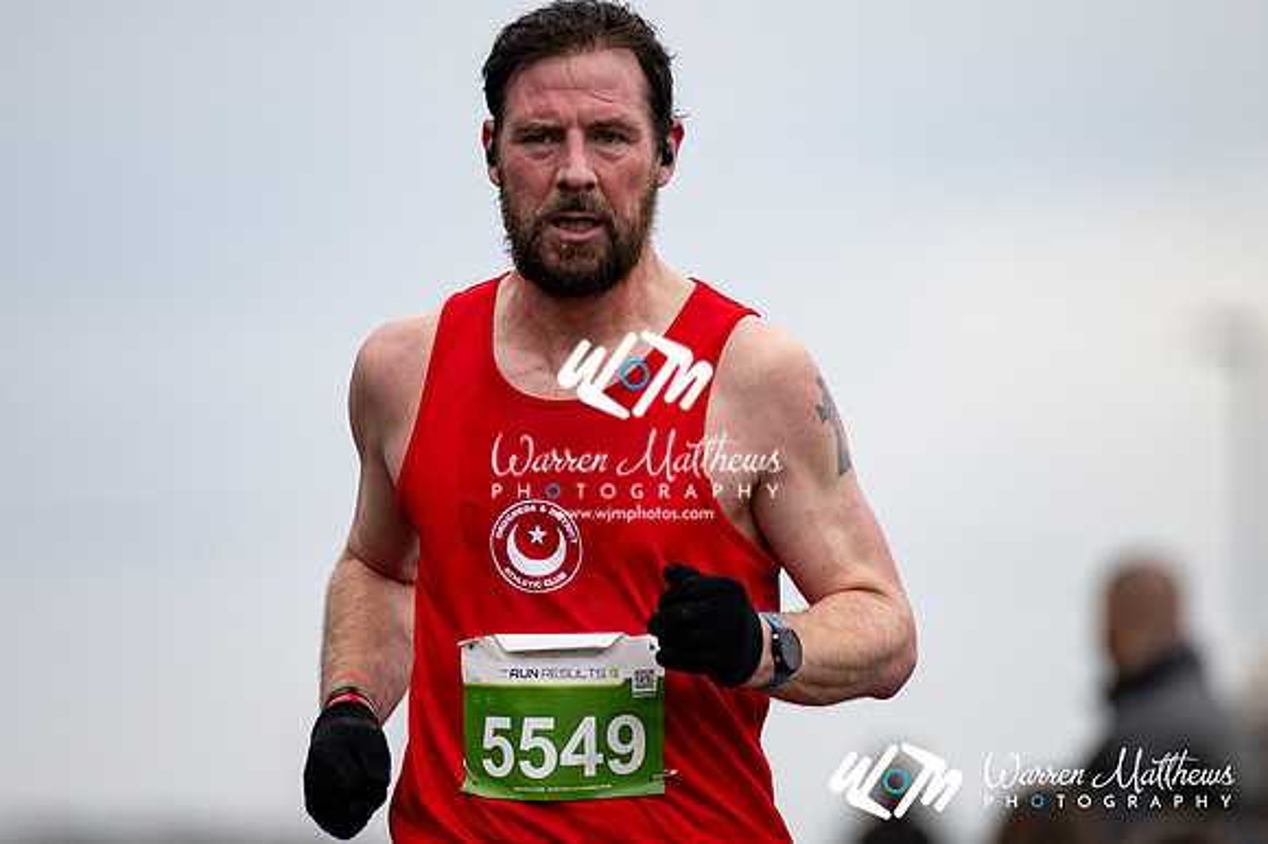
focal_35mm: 450
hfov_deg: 4.6
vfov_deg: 3.1
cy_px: 422
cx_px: 634
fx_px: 15840
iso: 400
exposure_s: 1/1600
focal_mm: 300
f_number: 2.8
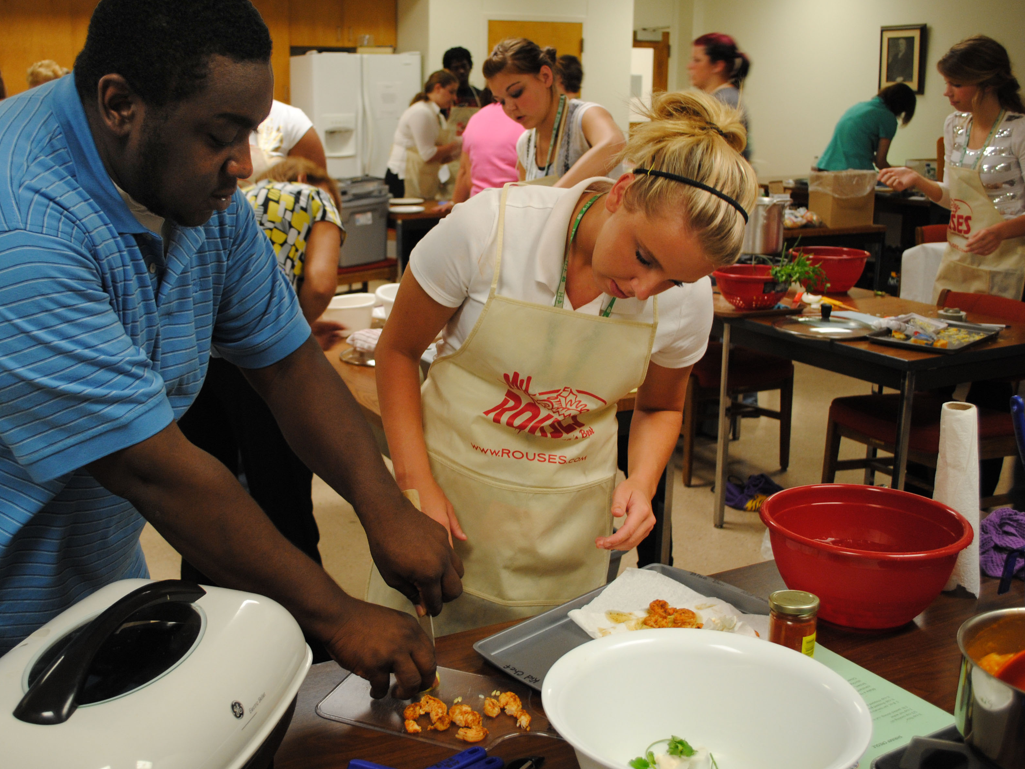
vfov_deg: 36.8
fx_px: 1155
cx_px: 428
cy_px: 376
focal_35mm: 39
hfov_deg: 47.7
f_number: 4
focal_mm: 22
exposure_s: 1/30
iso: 360
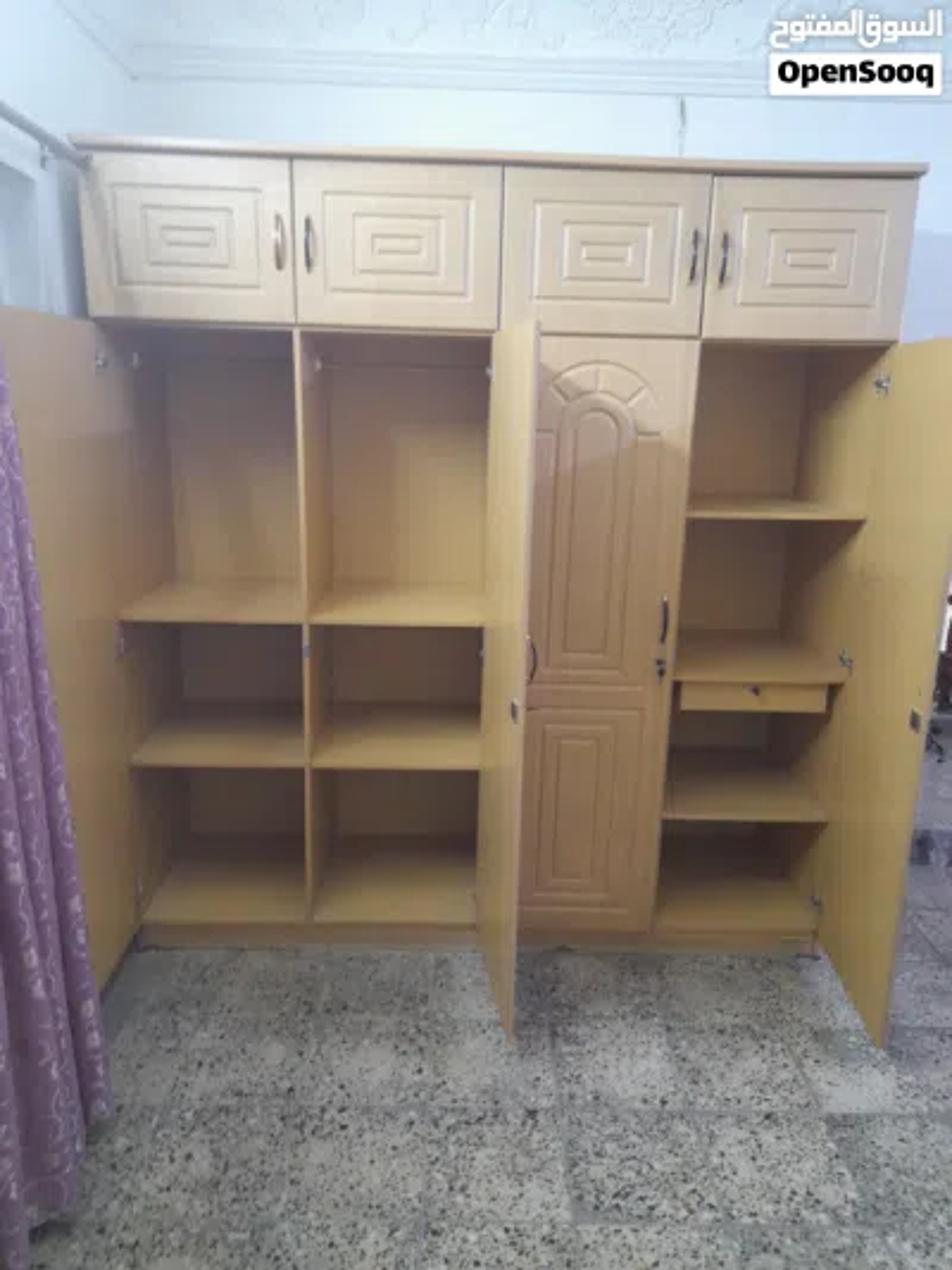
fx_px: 916
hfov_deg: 54.9
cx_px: 476
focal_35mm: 25
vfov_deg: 69.4
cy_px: 635
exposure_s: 1/50
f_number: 2
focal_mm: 4.6
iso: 250
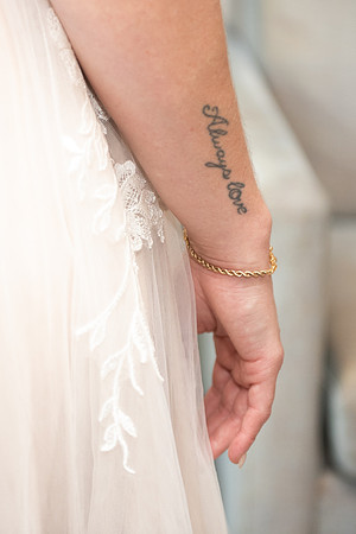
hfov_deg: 12.0
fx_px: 1676
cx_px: -7
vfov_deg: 18.1
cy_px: 247
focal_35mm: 113
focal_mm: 70
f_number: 2.8
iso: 1000
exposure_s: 1/80
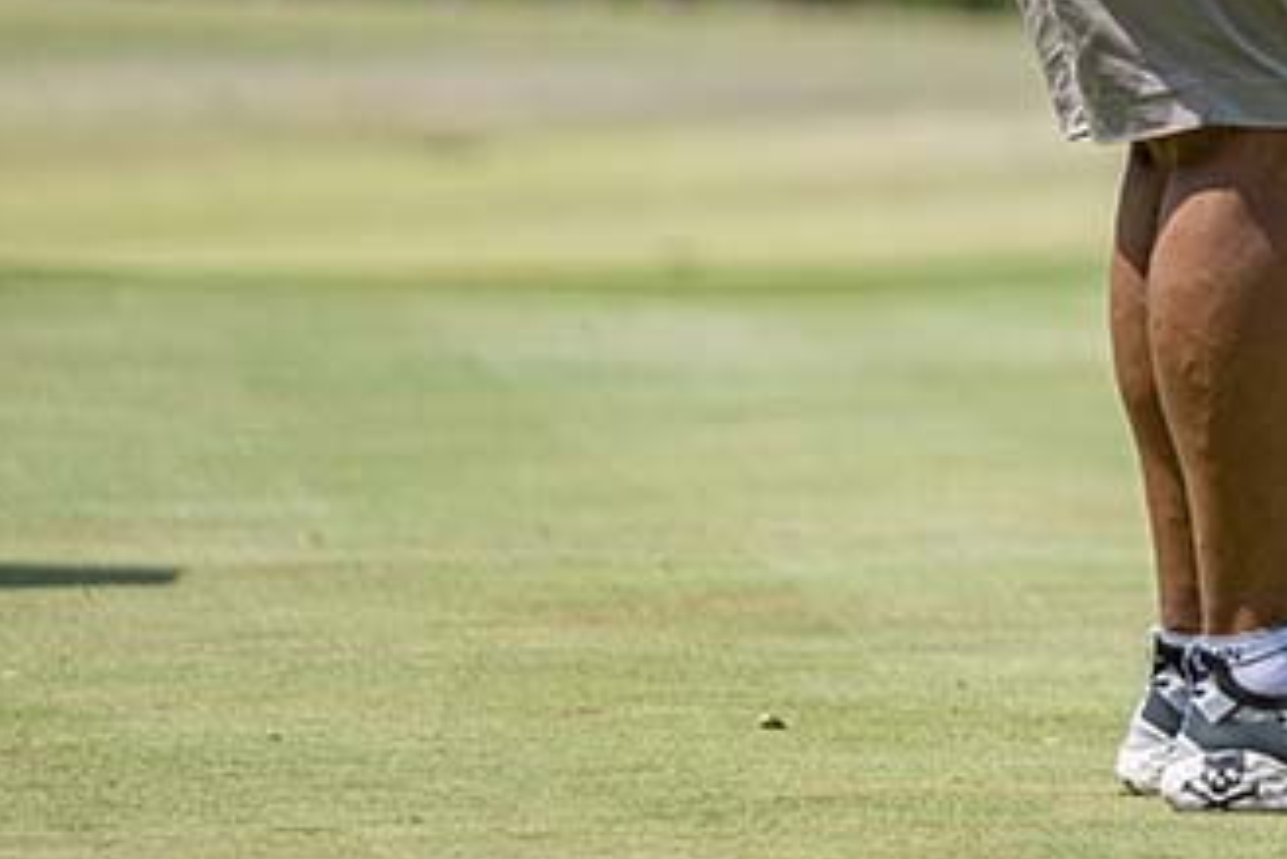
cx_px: 1742
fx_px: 16738
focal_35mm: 468
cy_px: -361
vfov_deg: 2.9
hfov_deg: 4.4
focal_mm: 160
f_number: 2.8
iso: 280
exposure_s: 1/3200
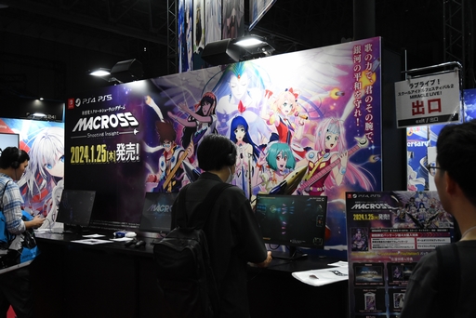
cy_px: 159
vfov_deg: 35.5
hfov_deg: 51.3
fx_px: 496
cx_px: 238
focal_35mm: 38
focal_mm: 25
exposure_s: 1/640
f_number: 4.5
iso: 2000
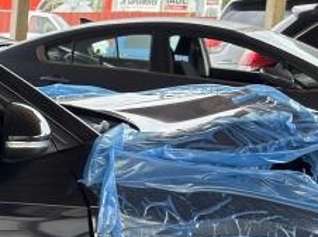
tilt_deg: -12.7
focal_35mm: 136
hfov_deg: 12.6
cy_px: 264
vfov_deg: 10.7
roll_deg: -0.3
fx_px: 1248
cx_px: -341
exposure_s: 1/629
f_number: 1.78
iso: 80
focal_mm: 6.76
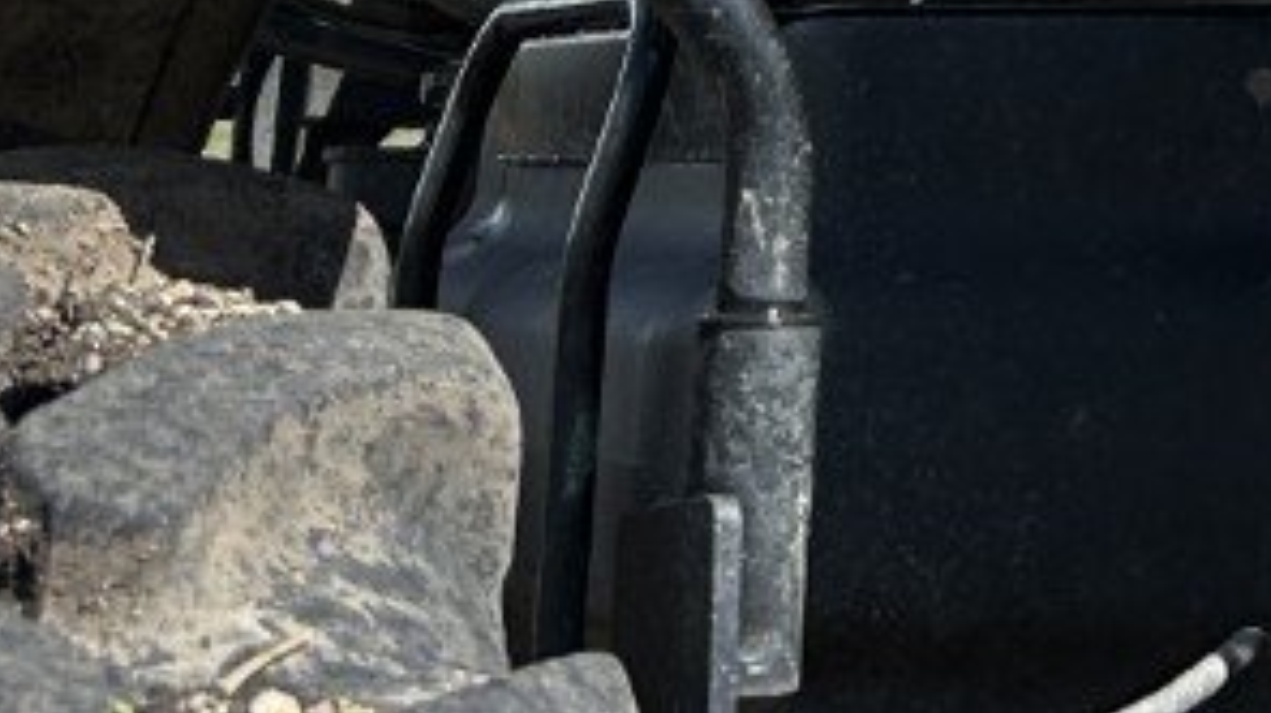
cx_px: 1666
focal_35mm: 138
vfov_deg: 7.6
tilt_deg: +18.6
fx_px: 4648
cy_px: -1499
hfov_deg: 14.9
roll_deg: -0.4
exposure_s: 1/2841
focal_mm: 5.7
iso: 50
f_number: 1.5
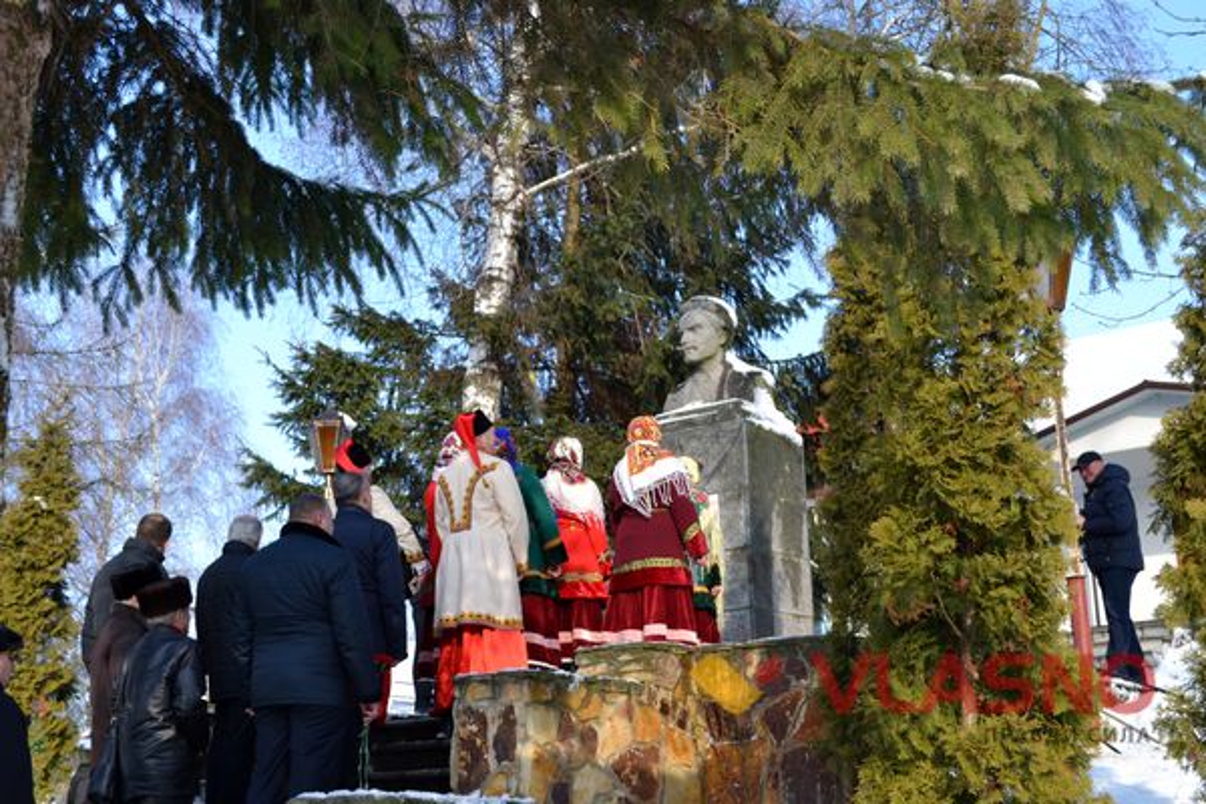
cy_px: 402
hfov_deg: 43.6
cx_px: 603
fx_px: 1507
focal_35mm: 45
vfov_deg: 29.9
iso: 100
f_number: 5.6
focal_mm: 30
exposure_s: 1/125
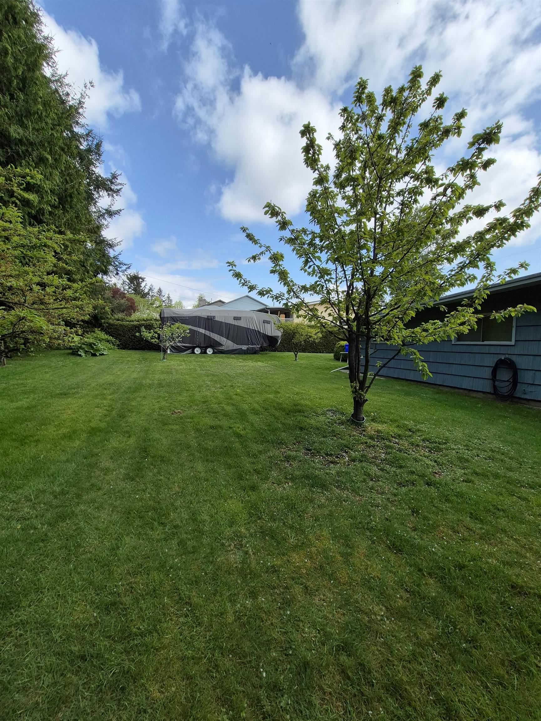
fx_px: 271
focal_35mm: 13
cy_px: 360
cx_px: 270
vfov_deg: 106.2
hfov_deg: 89.9
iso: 50
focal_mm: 1.74
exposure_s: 1/1460
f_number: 2.2
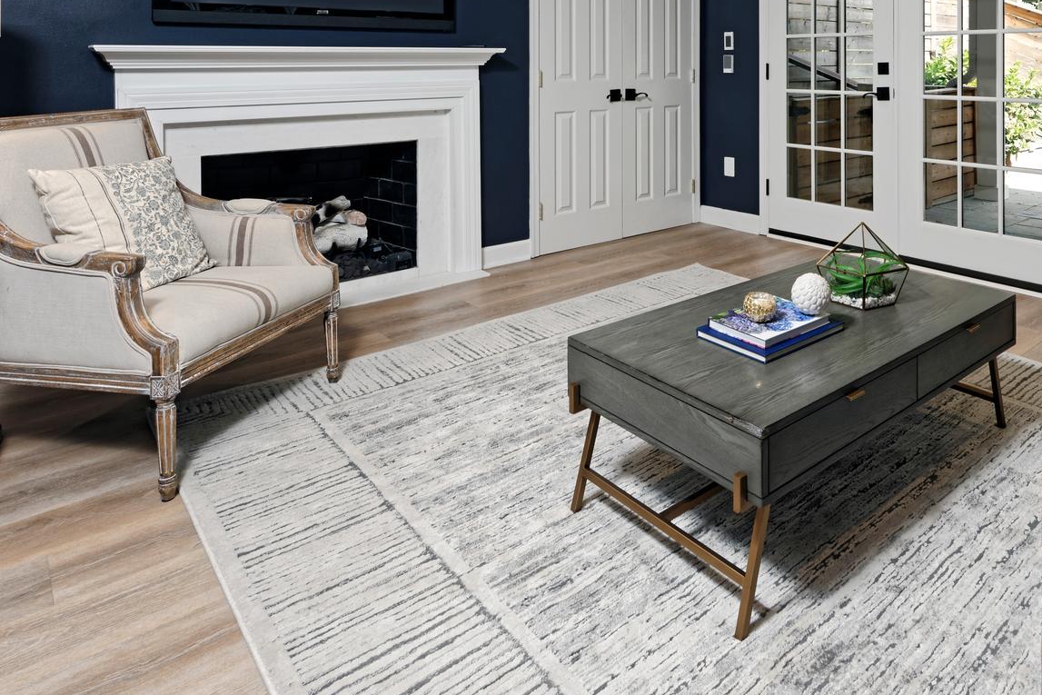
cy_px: 85
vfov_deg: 46.8
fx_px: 724
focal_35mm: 25
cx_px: 698
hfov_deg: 69.4
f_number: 16
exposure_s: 1/25
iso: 320
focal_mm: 14
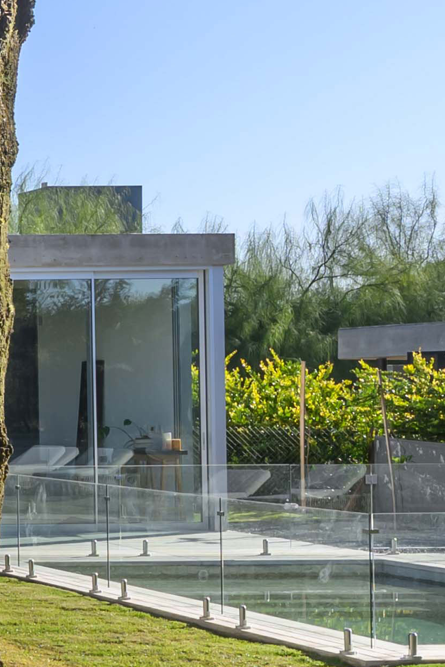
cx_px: -734
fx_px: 1853
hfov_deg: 10.9
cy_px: 395
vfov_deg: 20.4
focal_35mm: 100
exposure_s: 1/400
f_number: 11
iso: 80
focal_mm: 15
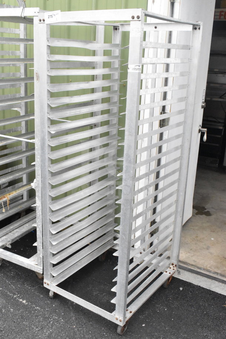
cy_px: 170
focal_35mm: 39
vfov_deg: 49.6
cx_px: 113
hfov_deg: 34.2
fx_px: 367
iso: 6400
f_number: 14
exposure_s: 1/800
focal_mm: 26
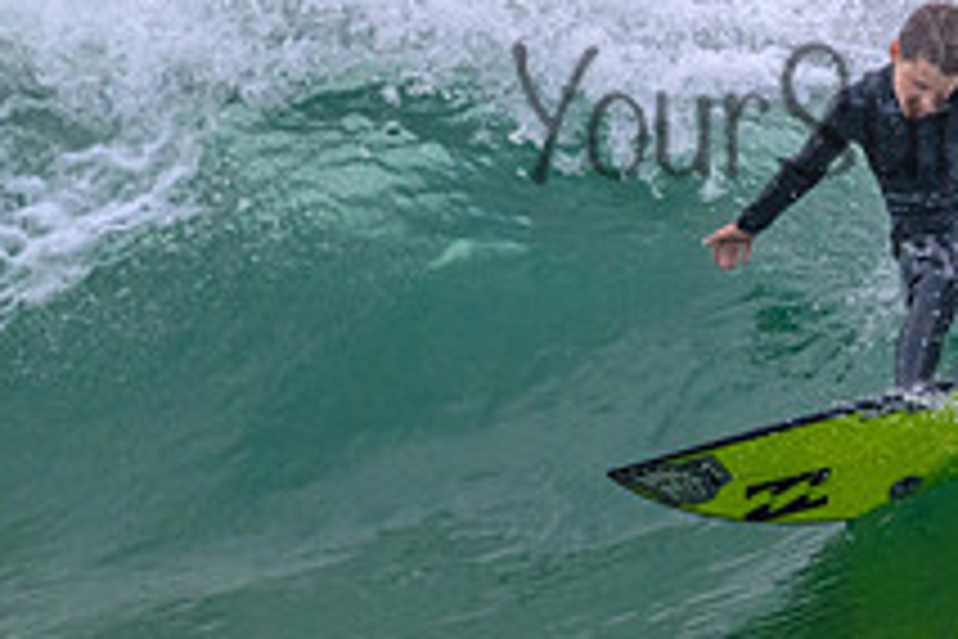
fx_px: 65272
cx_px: 1139
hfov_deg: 0.8
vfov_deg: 0.6
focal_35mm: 2453
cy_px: -35
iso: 2800
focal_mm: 800
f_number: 11
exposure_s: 1/1600
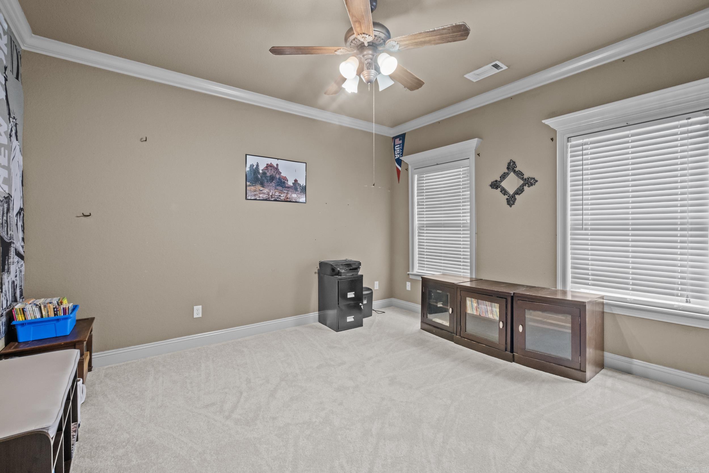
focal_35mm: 15
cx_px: 354
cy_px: 236
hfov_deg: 100.4
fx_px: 295
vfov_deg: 77.3
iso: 400
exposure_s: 1/2
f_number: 7.1
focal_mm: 10
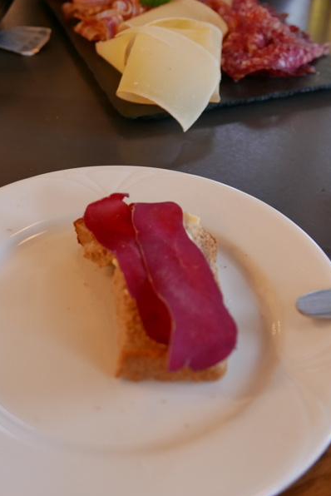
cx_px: 139
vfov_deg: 41.6
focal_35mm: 47
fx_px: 647
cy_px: 186
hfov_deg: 28.6
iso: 800
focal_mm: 15.9
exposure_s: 1/80
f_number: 2.3
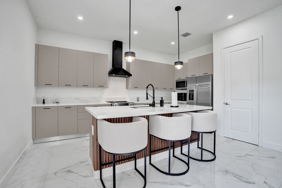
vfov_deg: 73.7
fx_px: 125
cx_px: 141
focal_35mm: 16
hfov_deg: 96.7
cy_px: 94
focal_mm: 16
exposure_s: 1/200
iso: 1600
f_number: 5.6
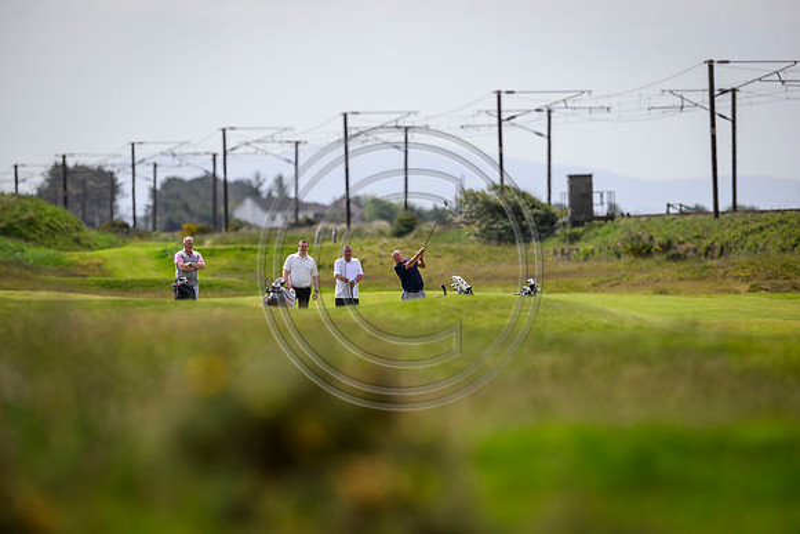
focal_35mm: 400
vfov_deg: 3.4
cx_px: 400
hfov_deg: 5.2
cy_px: 267
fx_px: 8891
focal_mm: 400
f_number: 4
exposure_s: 1/5000
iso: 500
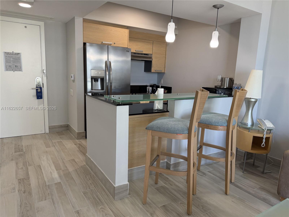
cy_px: 108
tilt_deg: -9.7
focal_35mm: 24
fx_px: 200
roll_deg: -2.6
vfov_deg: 56.8
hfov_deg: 71.6
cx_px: 144
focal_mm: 6.76
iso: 160
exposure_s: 1/120
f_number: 1.78
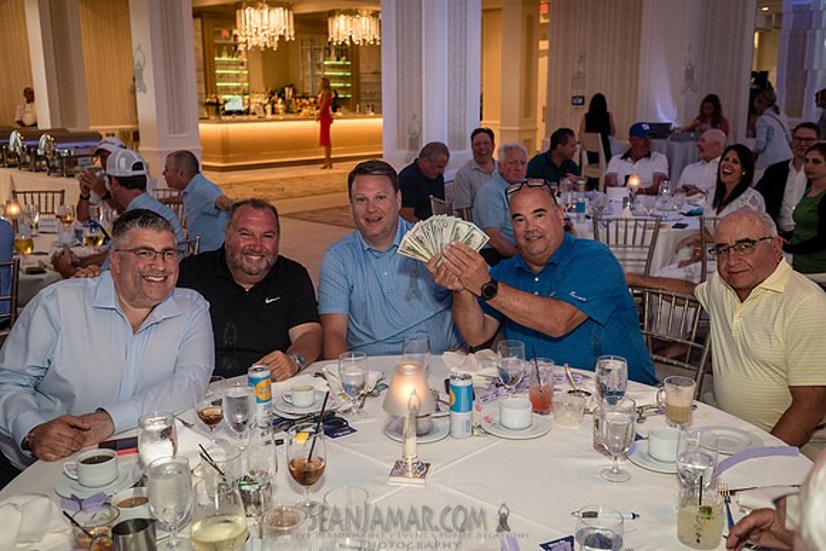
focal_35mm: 35
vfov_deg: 37.9
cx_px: 413
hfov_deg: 54.4
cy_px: 276
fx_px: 803
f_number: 4
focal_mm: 35
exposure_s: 1/200
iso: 1600
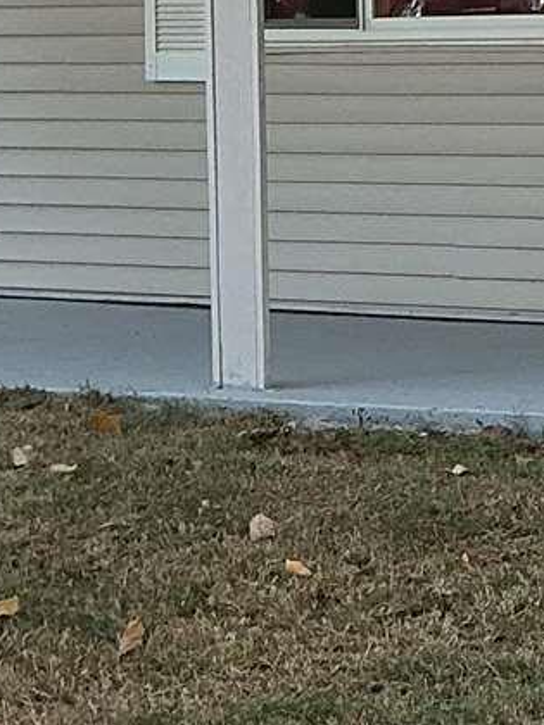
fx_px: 3332
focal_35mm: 159
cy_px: 48
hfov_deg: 8.9
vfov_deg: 12.3
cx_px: 1026
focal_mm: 3
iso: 25
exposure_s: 1/599
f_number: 1.8
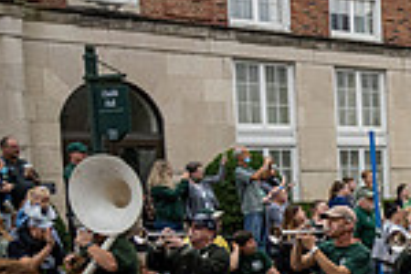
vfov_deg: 14.5
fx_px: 1062
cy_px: 275
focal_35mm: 93
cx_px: 707
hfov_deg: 18.1
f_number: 4
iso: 1000
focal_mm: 24
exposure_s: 1/1600
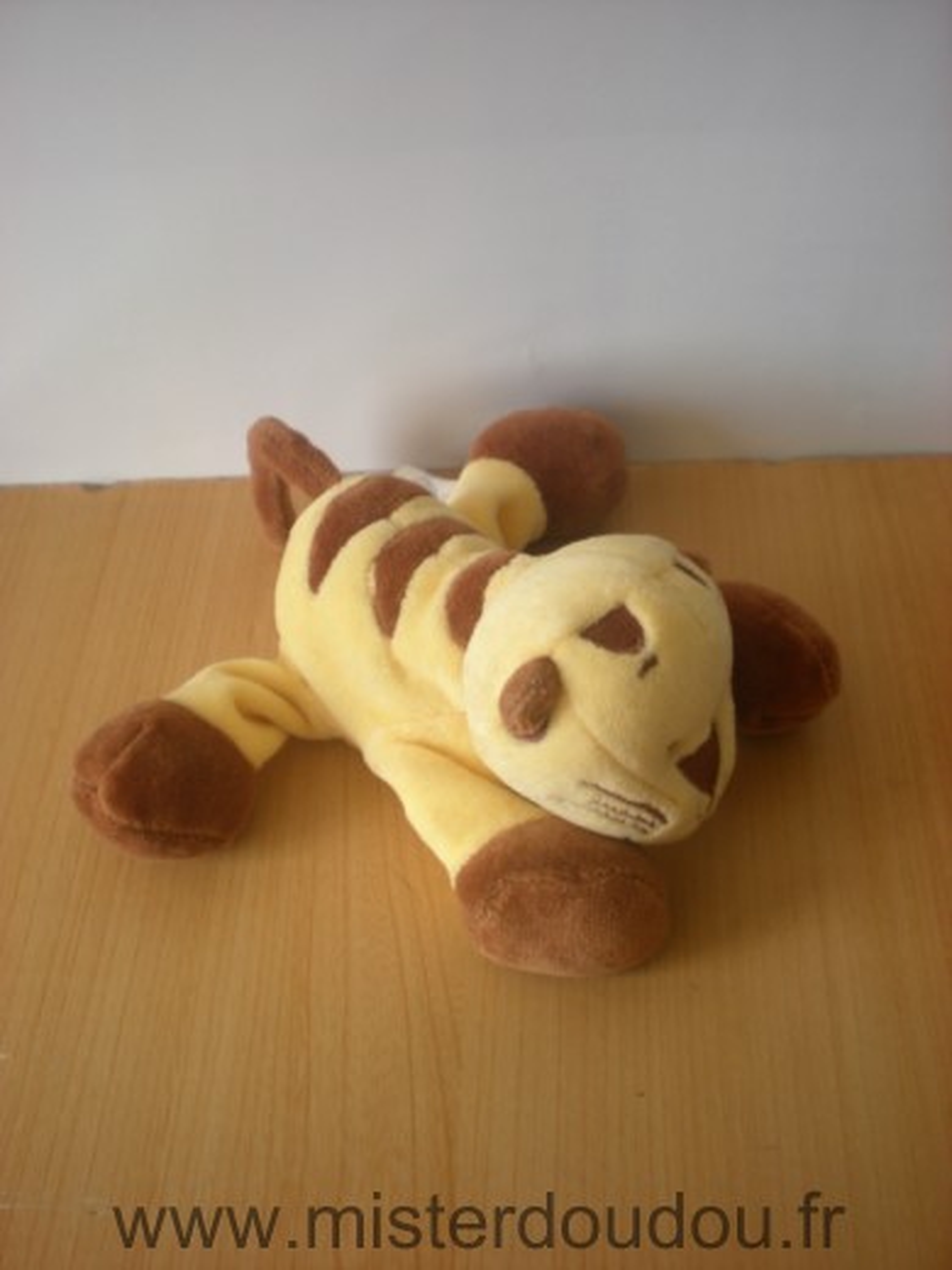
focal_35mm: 38
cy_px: 635
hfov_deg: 37.7
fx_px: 1393
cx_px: 476
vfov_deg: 49.0
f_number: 3.1
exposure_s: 1/80.6
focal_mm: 6.3
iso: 64
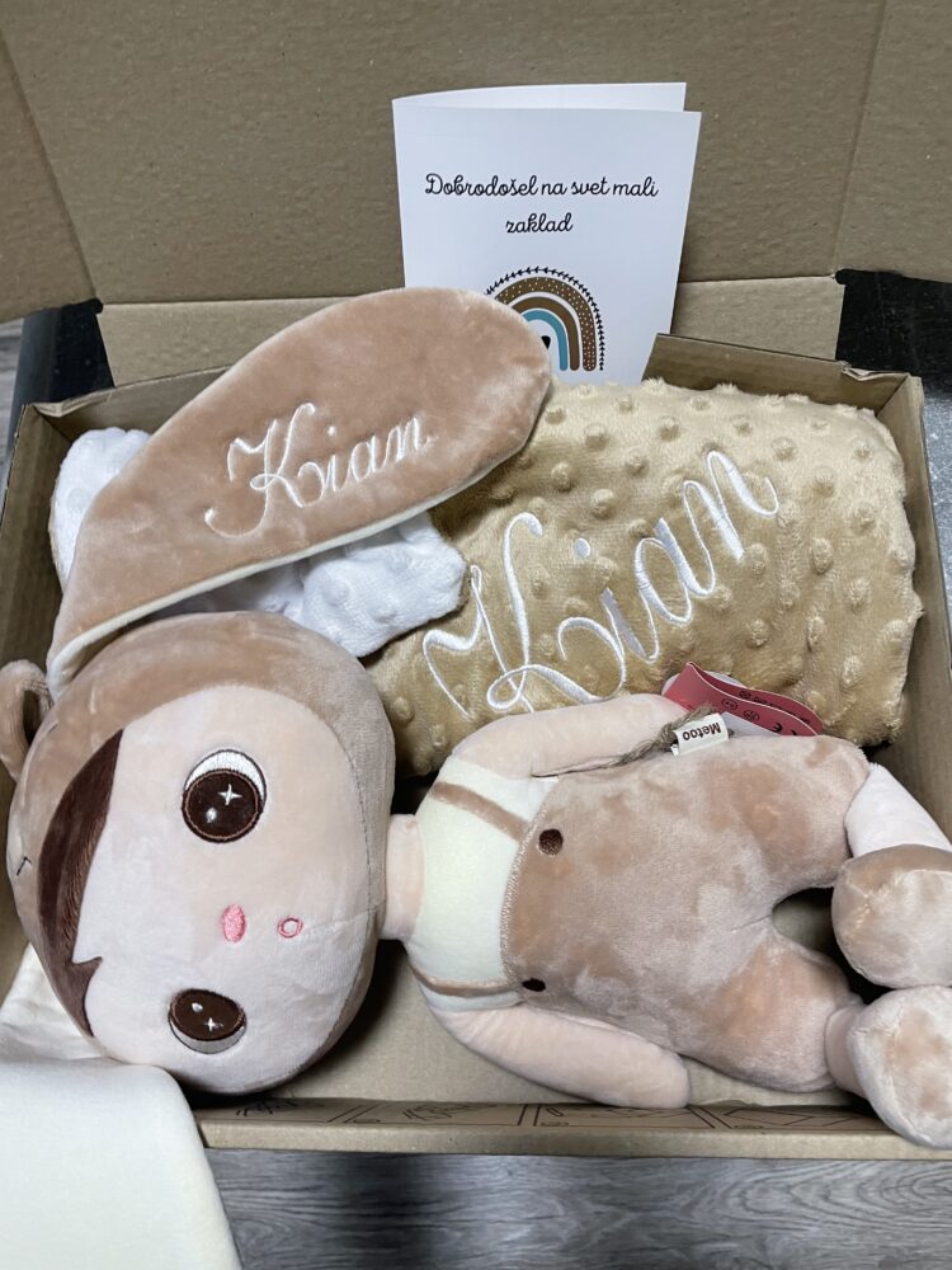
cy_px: 635
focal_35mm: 26
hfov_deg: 53.1
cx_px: 476
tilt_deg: -68.1
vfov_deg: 67.3
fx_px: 953
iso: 64
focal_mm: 4.2
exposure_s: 1/50
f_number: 1.6
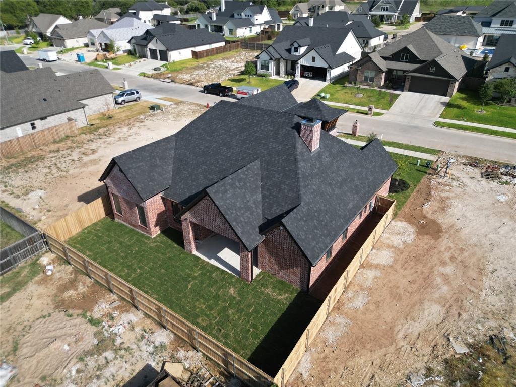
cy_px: 194
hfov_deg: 71.6
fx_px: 358
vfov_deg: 56.8
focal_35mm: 24
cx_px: 258
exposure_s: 1/3000
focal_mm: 6.72
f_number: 1.7
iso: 120
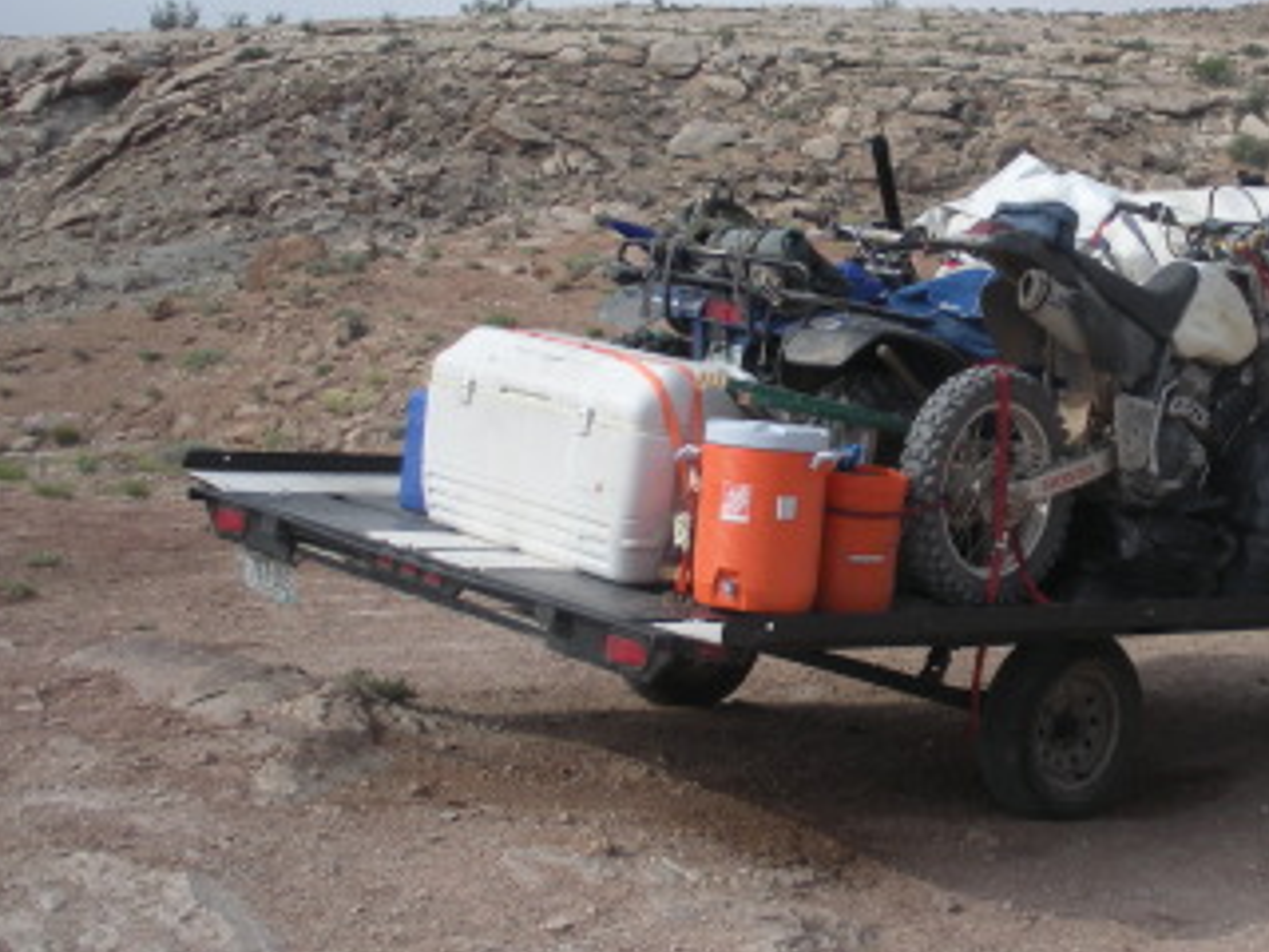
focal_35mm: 72
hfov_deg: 25.9
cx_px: 1217
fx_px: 2639
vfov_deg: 20.4
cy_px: 317
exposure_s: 1/689
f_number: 3.5
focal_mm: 6.3
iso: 64
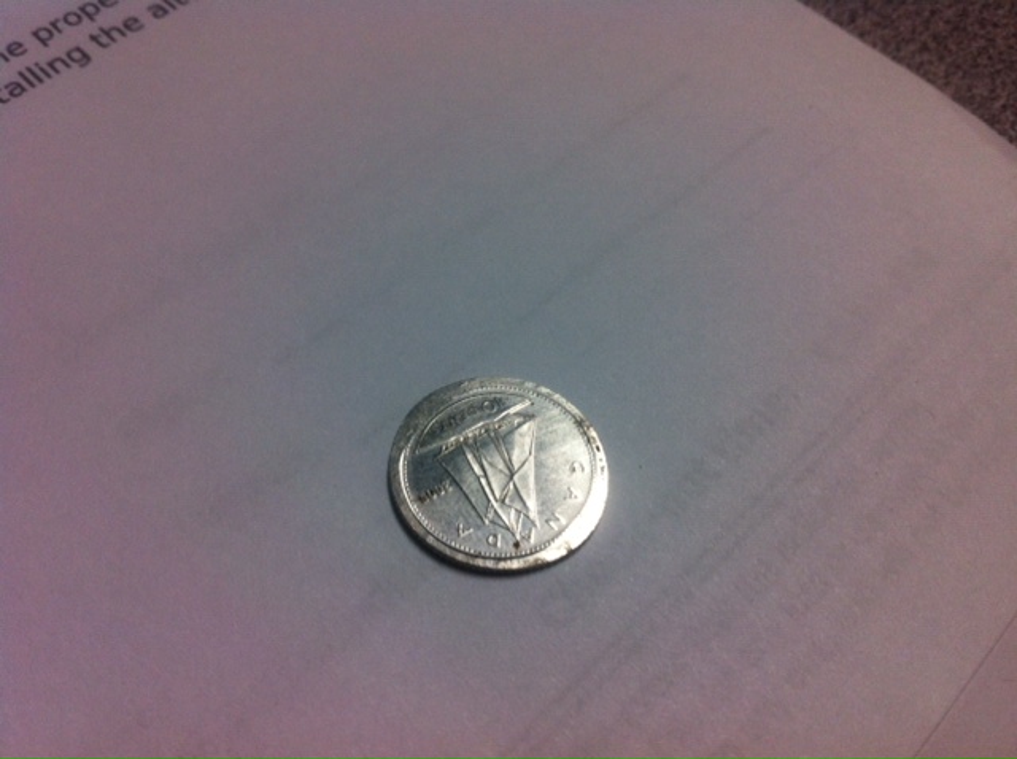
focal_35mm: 35
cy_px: 380
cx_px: 508
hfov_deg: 52.7
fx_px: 1027
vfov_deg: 40.6
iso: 80
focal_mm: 3.85
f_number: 2.8
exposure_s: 1/24
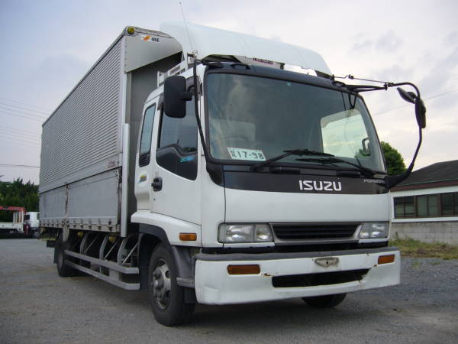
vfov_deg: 40.7
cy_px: 172
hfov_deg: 52.6
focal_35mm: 35
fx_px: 463
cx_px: 229
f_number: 2.8
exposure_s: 1/80
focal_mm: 5.8
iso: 80
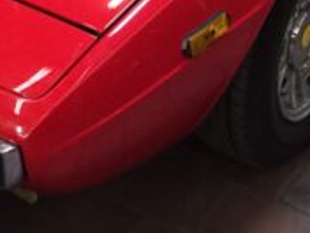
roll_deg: -0.3
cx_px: 100
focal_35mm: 99
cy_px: -129
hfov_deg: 19.8
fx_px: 887
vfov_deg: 13.9
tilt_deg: -21.9
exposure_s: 1/30
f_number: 2.2
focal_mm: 4.15
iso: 160
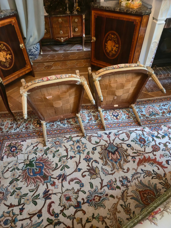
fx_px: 151
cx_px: 86
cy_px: 114
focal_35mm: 23
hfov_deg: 58.9
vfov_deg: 73.9
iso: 640
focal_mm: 5.4
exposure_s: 1/33.3
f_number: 1.8
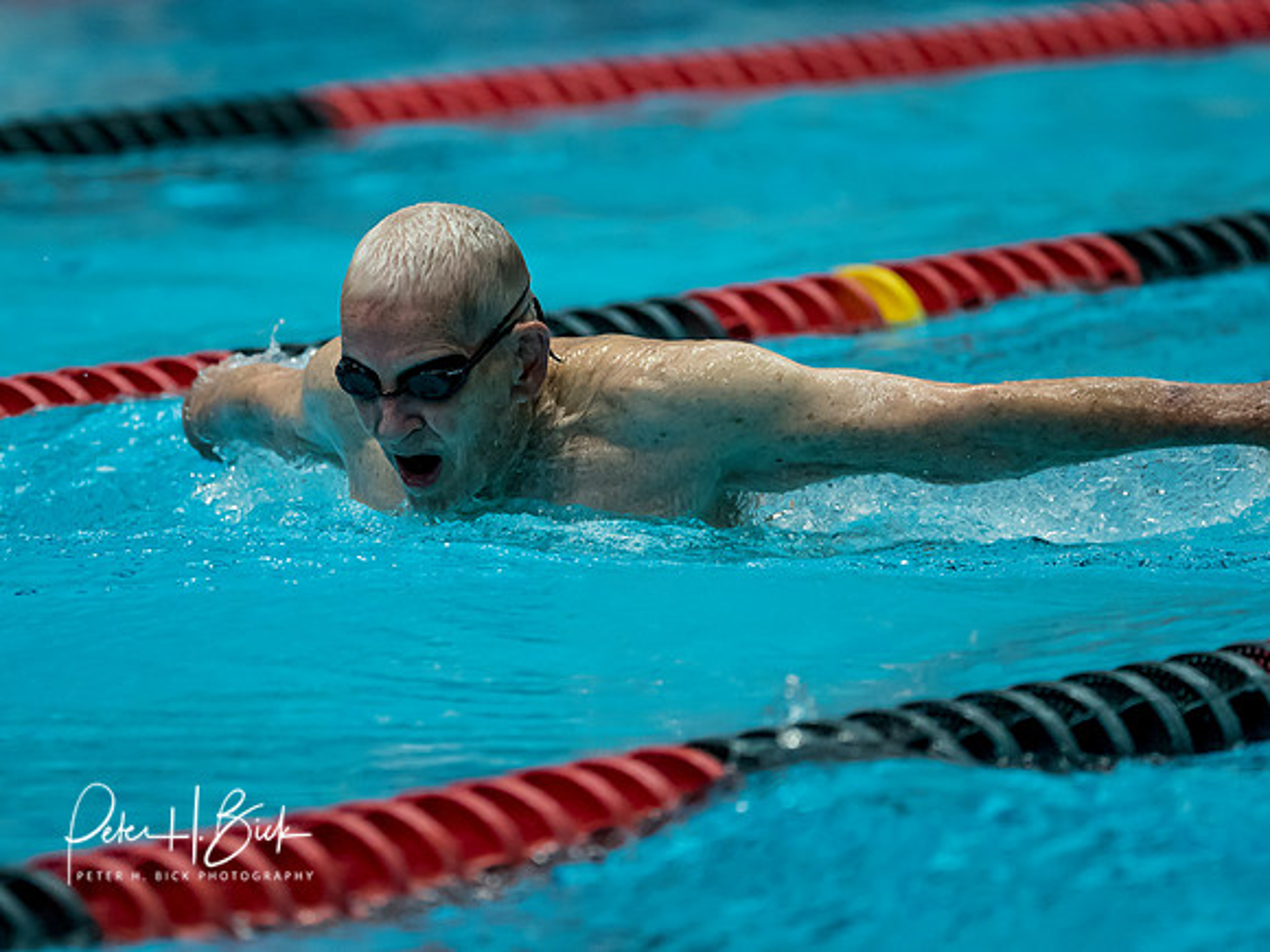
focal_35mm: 475
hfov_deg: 4.2
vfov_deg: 3.1
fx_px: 17435
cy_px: 388
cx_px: 517
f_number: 2.8
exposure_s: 1/1000
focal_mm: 200
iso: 2500
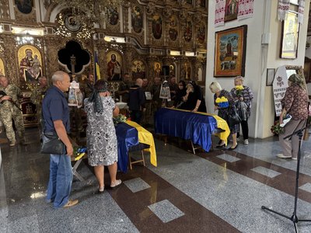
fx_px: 216
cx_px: 156
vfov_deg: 56.8
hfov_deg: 71.6
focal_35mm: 24
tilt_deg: -8.6
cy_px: 116
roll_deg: +0.7
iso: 640
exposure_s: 1/33
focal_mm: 6.76
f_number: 1.78
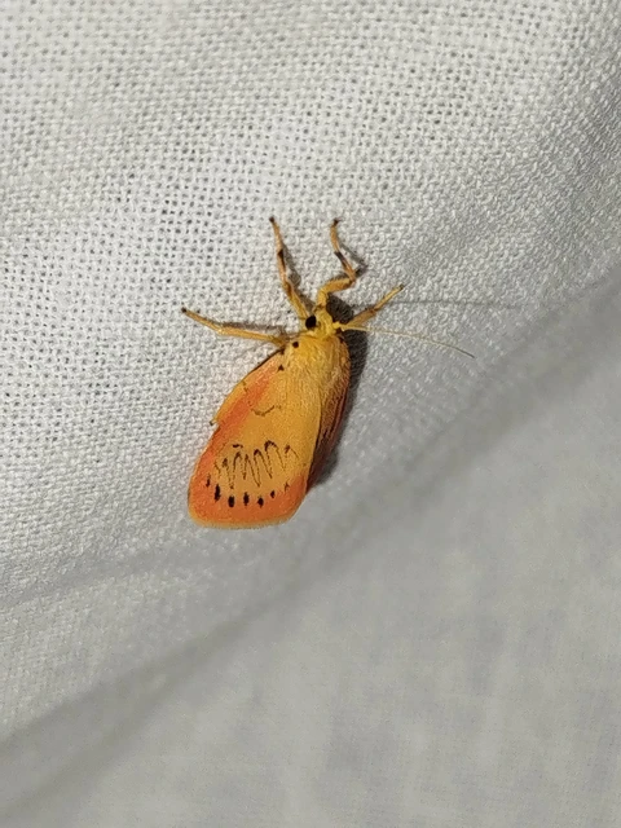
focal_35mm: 84
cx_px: 310
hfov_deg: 17.6
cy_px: 414
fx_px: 2009
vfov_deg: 23.3
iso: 80
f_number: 1.7
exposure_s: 1/50
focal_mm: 5.31
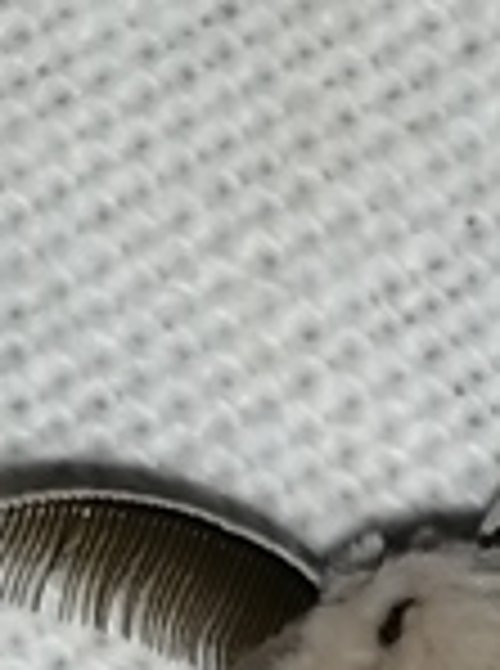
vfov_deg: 6.0
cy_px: 1295
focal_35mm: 323
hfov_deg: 4.6
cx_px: 617
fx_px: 6248
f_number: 1.8
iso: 80
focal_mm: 3.46
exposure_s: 1/100
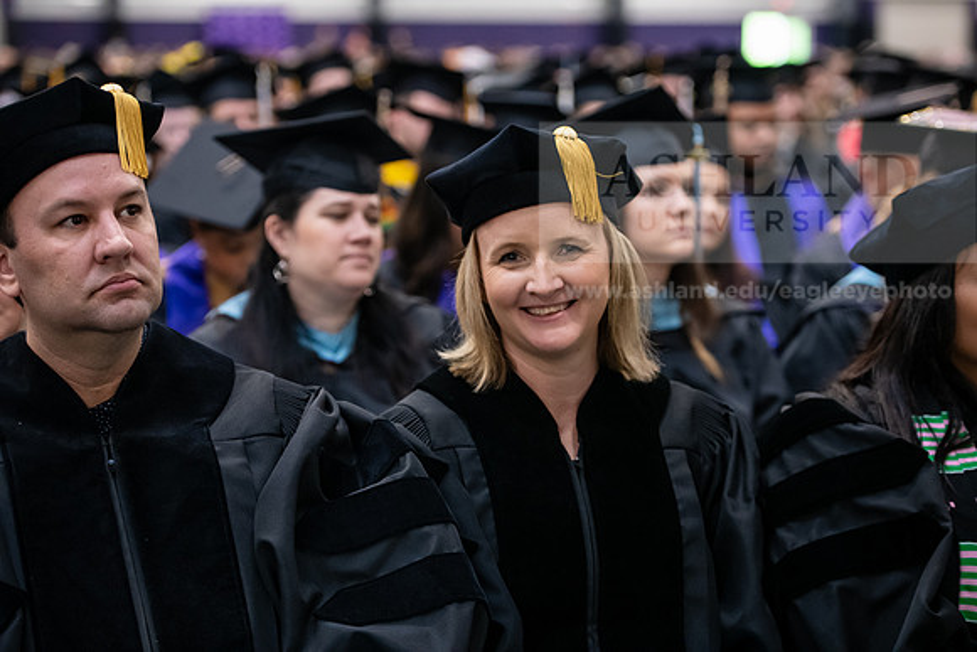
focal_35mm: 86
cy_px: 326
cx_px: 488
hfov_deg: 23.6
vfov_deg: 15.9
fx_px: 2334
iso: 2500
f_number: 3.2
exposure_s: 1/200
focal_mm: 86
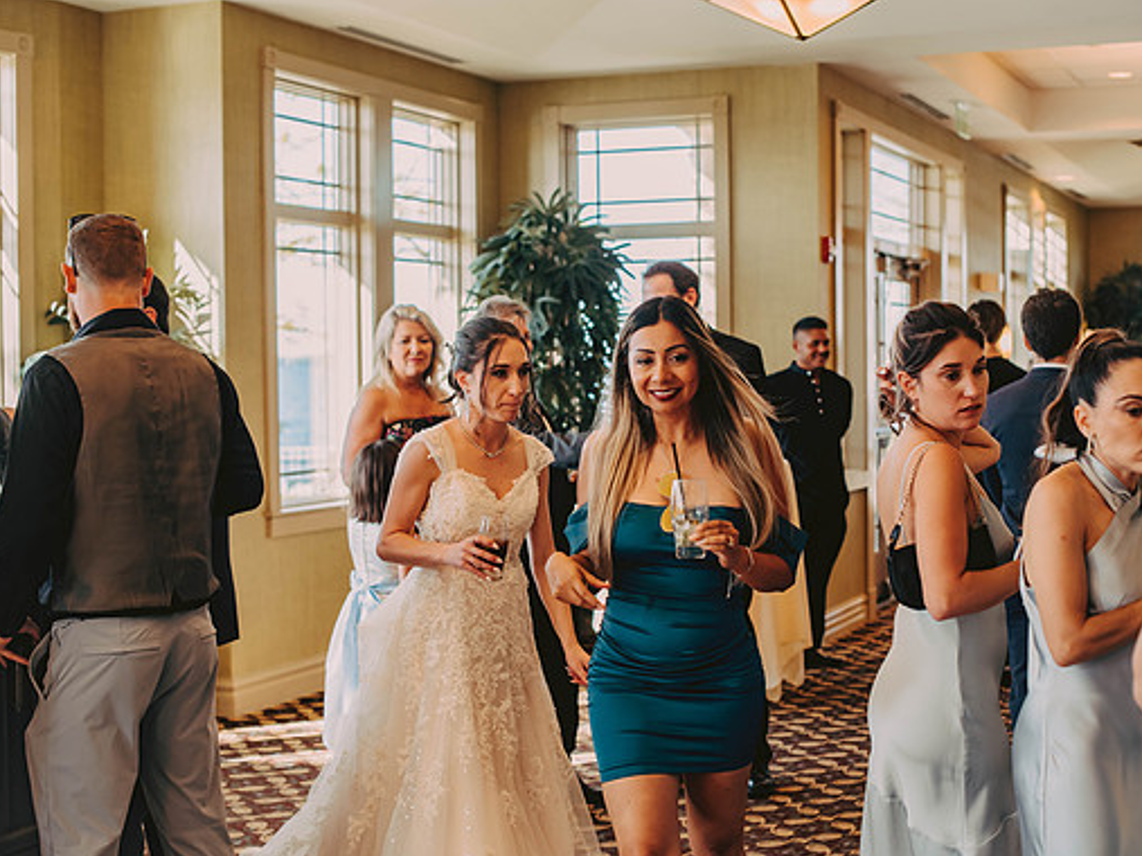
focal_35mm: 55
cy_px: 434
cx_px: 644
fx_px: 1814
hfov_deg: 34.9
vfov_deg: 26.5
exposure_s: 1/320
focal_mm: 50
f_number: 2.8
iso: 320
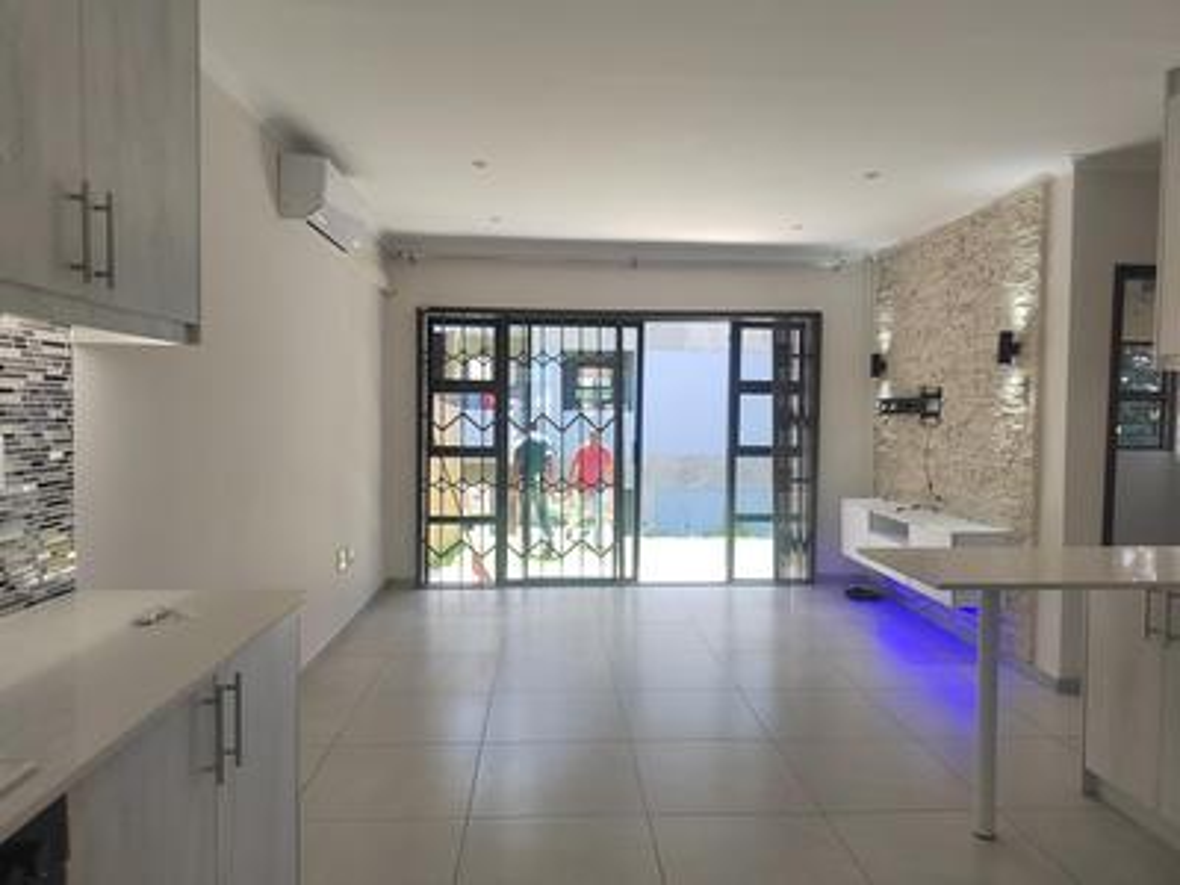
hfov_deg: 73.9
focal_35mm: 23
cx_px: 590
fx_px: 784
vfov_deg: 58.9
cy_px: 442
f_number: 1.9
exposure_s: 1/100
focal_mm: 5.52
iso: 206
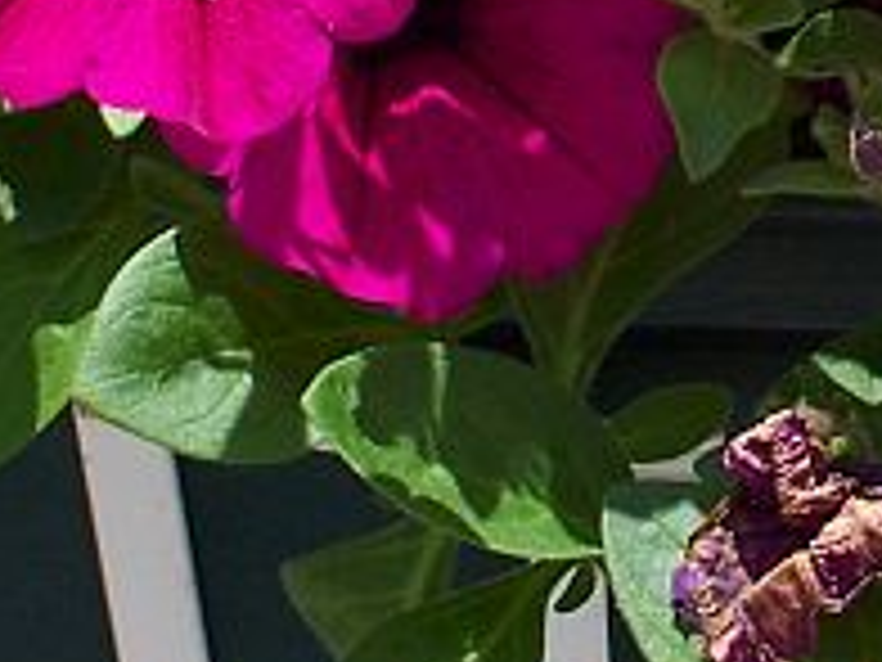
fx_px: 8536
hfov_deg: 5.8
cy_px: -250
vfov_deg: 4.4
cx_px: 1458
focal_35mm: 335
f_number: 4.5
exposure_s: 1/500
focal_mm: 15.6
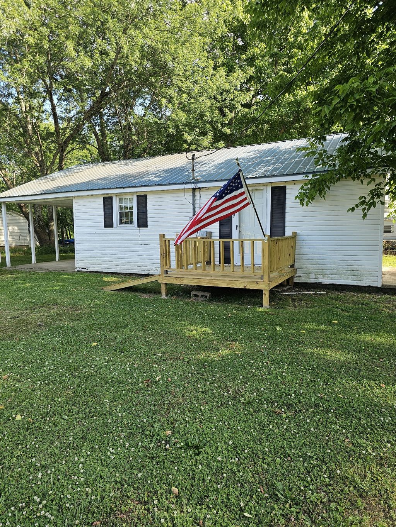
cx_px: 198
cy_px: 264
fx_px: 351
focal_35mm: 23
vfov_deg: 73.9
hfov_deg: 58.9
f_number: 1.7
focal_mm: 6.3
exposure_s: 1/180
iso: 20
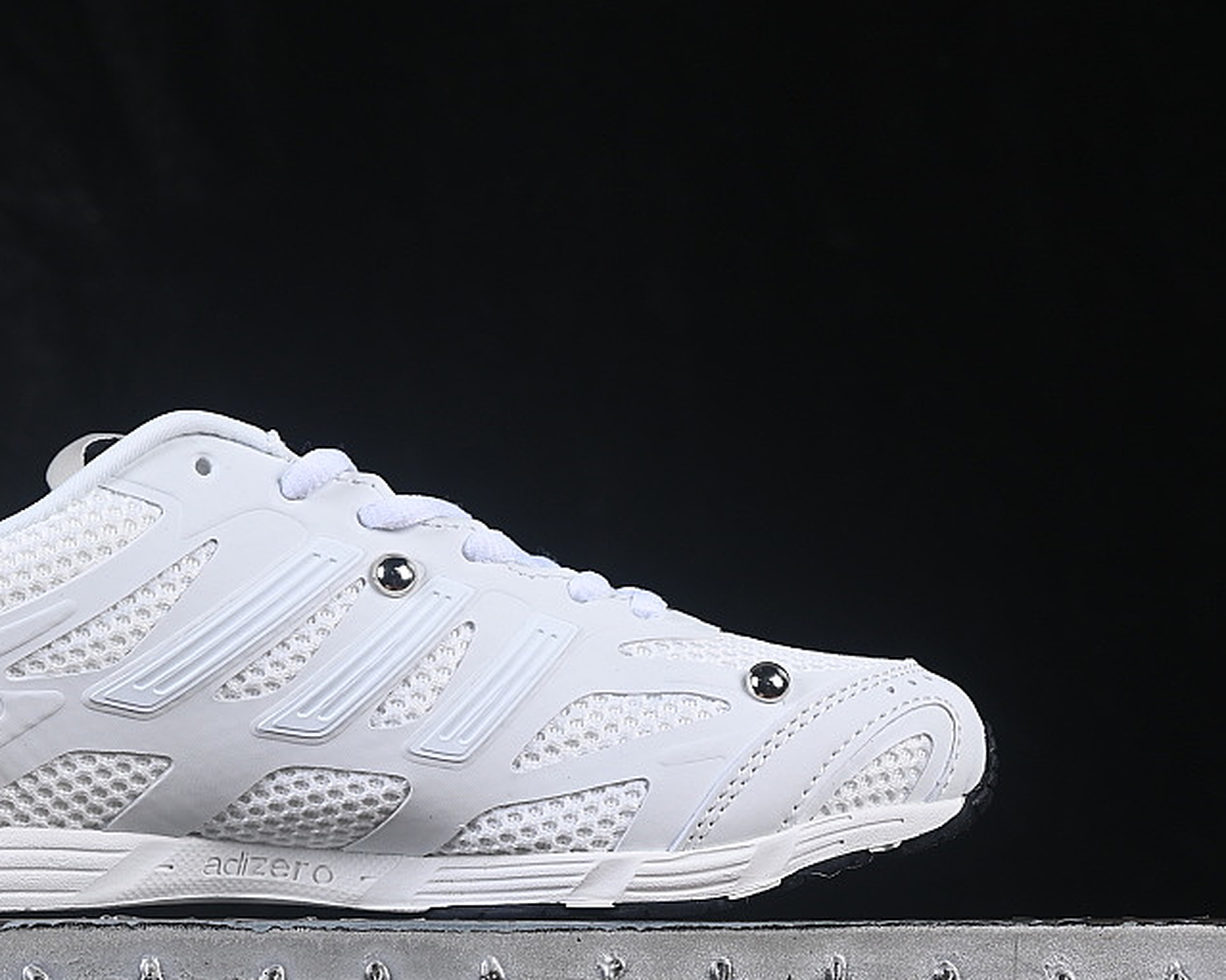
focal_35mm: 119
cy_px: 487
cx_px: 288
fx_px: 4317
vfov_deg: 13.0
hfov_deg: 16.1
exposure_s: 1/80
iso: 160
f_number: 8
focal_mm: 50
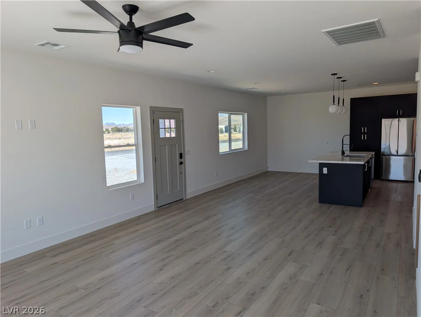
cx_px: 210
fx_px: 292
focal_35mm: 24
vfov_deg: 56.9
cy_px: 158
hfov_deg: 71.5
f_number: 1.68
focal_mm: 6.9
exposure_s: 1/496
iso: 24
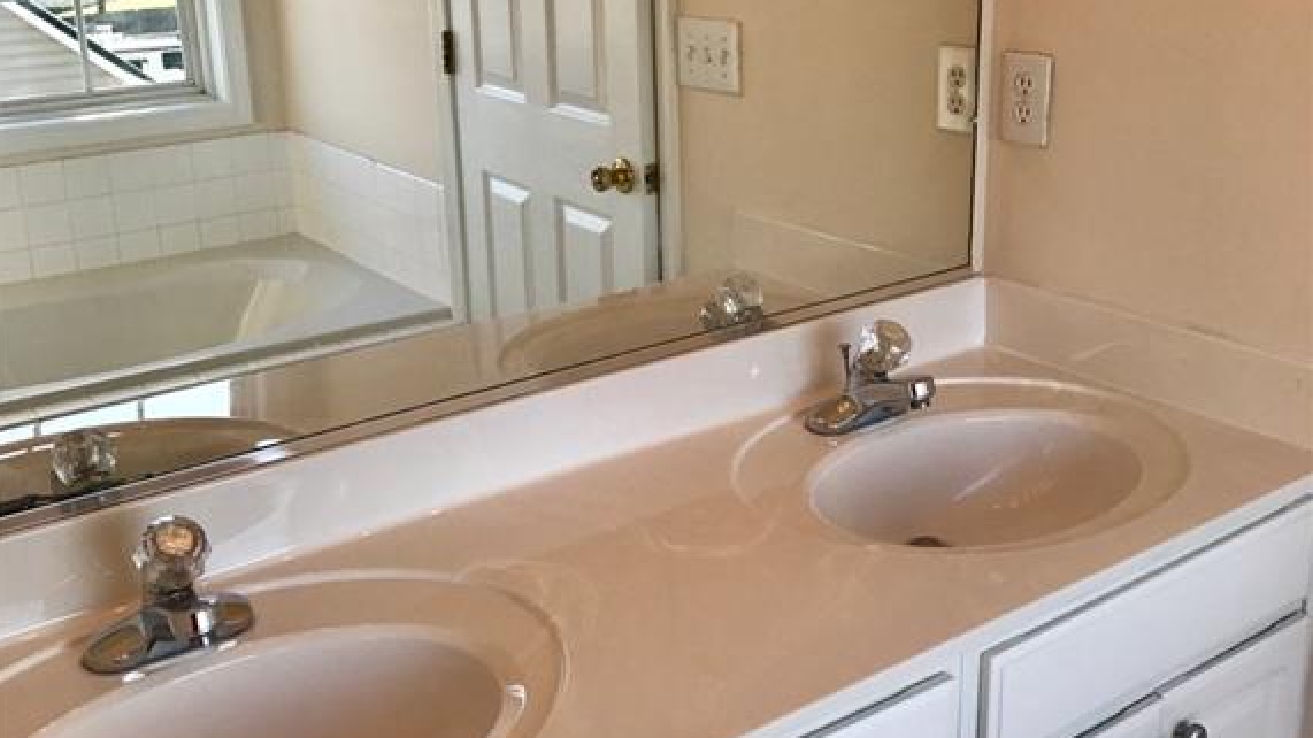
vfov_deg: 29.0
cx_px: 653
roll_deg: +2.1
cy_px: 324
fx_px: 1427
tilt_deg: -17.6
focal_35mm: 41
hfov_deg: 49.4
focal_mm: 3.99
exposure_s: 1/225
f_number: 1.8
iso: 20
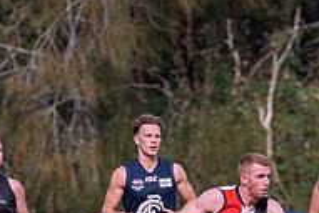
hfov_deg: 1.5
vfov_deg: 1.0
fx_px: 11990
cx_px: 457
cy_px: 243
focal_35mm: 1351
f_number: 6.3
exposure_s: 1/2500
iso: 800
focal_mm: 350
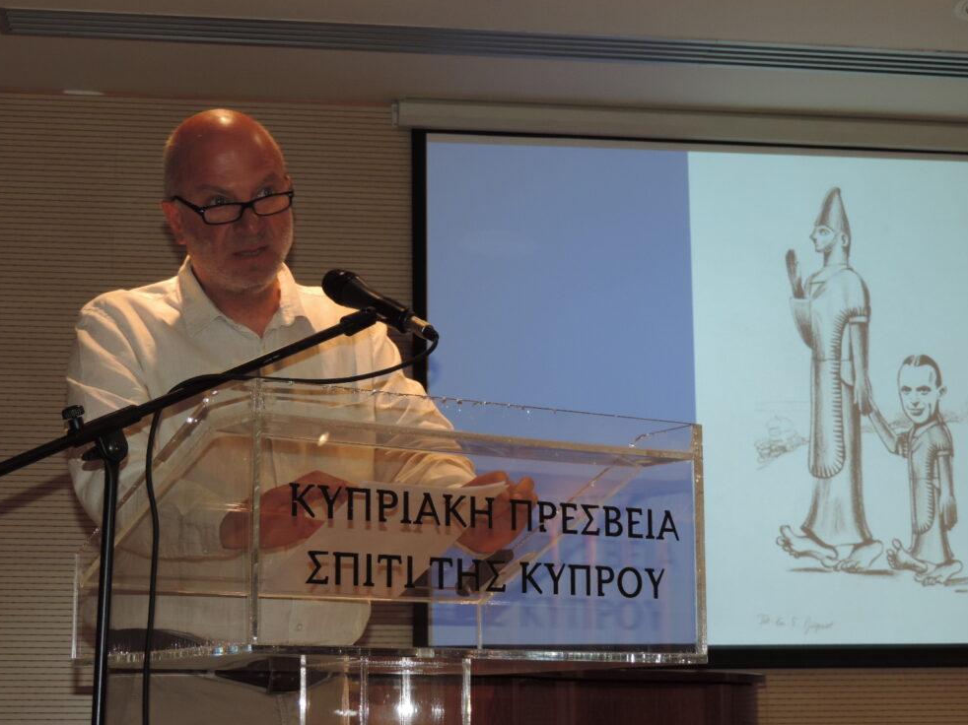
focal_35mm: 73
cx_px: 478
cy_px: 355
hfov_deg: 26.7
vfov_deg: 20.2
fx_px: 2041
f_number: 3.9
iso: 200
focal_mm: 12.4
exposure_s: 1/40
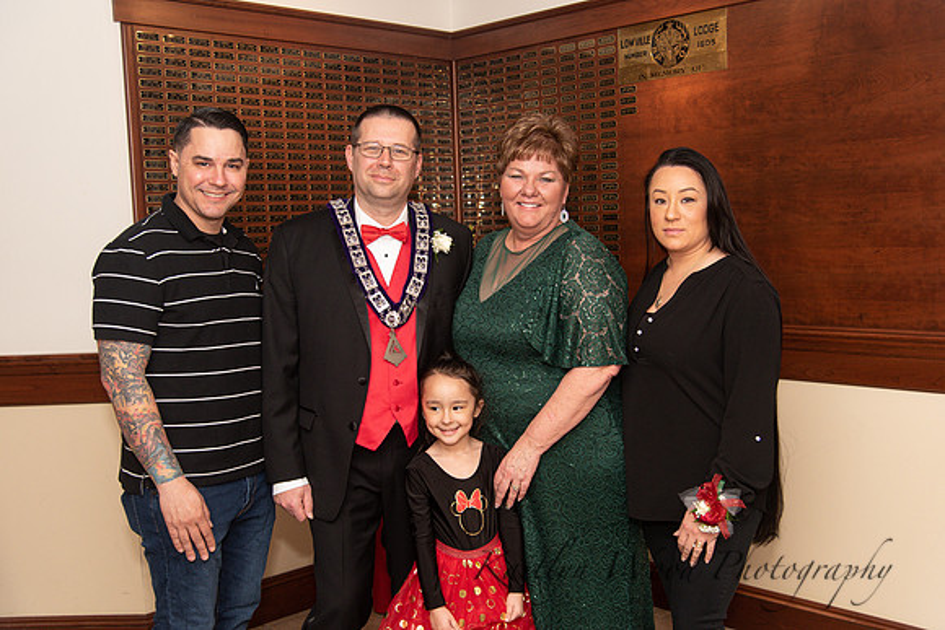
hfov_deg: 50.7
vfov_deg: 35.1
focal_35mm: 38
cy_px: 315
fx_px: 998
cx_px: 472
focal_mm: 38
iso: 800
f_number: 4
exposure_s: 1/200
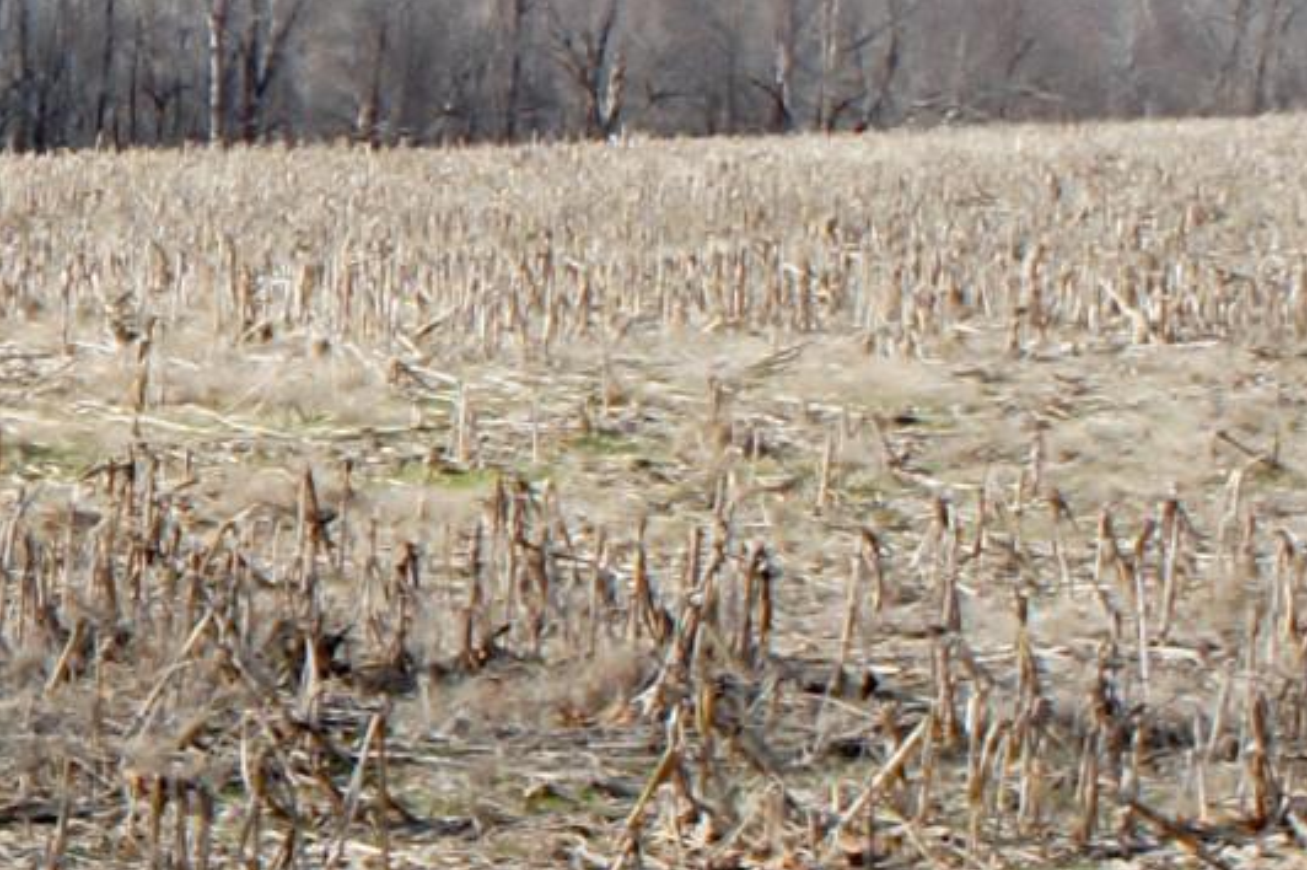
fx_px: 6748
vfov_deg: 7.4
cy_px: 280
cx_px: -1467
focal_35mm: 186
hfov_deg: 10.1
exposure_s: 1/200
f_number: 8
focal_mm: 22
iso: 200
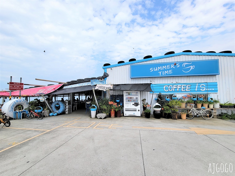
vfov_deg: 89.9
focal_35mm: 13
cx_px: 118
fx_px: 88
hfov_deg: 106.2
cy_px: 88
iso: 50
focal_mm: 2.2
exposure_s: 1/2192
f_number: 2.2
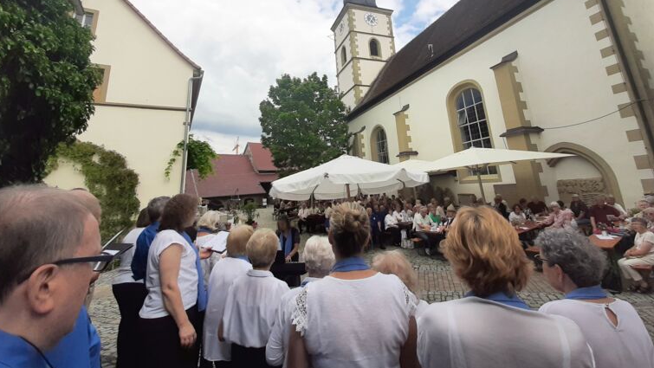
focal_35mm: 15
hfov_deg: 103.0
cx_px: 336
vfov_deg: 68.5
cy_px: 121
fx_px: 260
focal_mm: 1.42
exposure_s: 1/961
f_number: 2.2
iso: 40
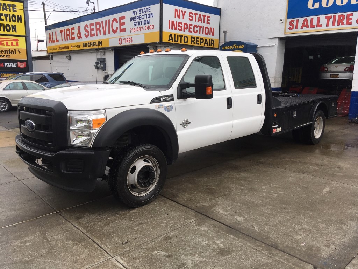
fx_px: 300
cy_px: 134
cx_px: 179
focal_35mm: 29
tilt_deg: -10.8
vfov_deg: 48.2
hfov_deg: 61.7
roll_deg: -0.6
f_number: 2.2
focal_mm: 4.15
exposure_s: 1/394
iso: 25
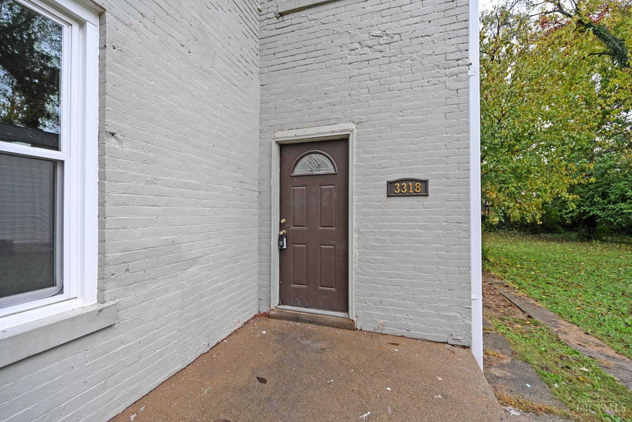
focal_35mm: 14
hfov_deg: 104.3
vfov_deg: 81.2
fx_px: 246
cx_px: 316
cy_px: 211
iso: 200
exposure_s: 1/250
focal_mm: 14
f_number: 4.5
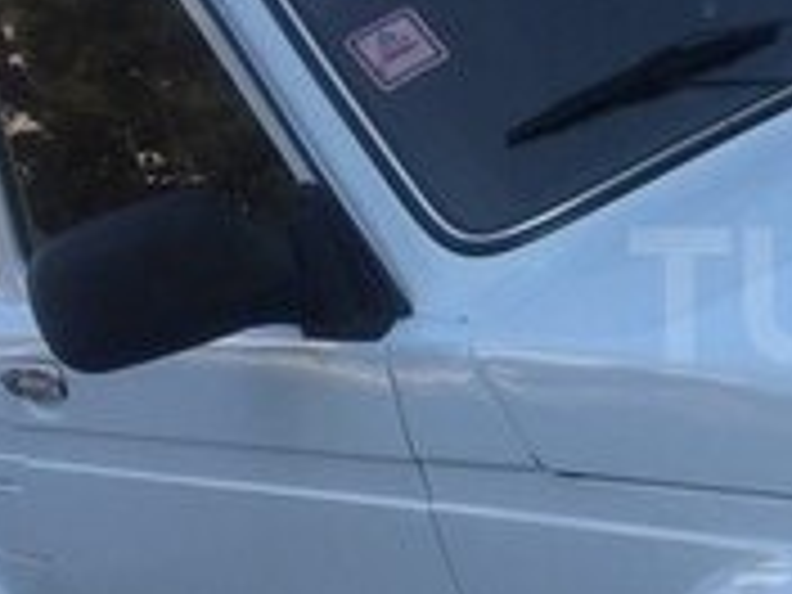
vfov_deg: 13.6
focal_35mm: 109
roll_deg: +19.8
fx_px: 2494
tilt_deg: -14.1
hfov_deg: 16.8
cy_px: 295
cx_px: 1089
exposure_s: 1/1053
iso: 32
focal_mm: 4.15
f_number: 2.2
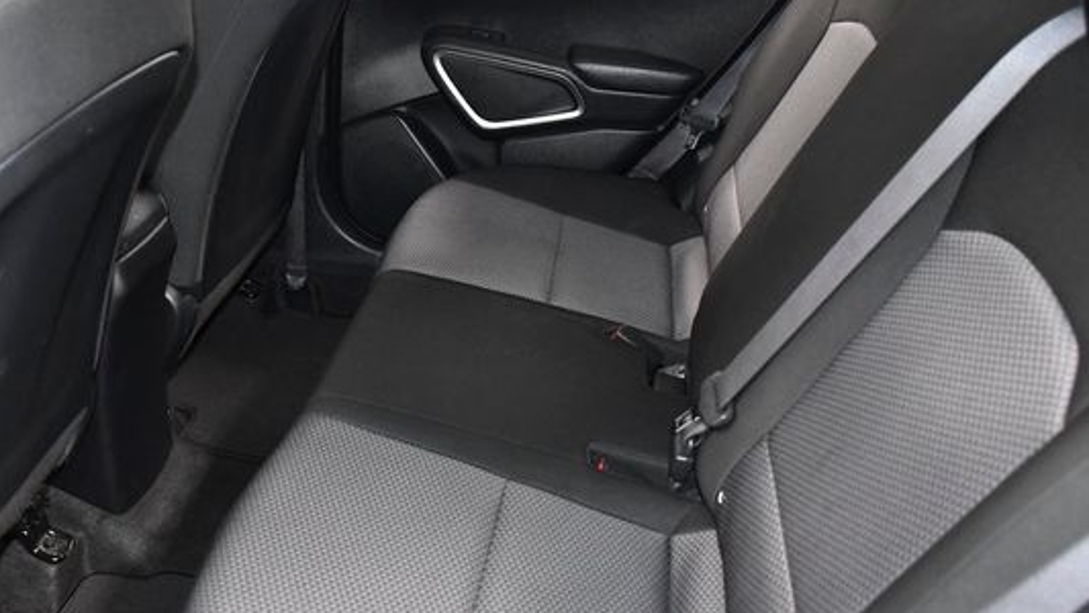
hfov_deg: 57.8
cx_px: 472
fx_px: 982
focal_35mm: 34
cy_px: 320
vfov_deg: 34.7
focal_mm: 18
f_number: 3.5
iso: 2500
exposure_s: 1/100
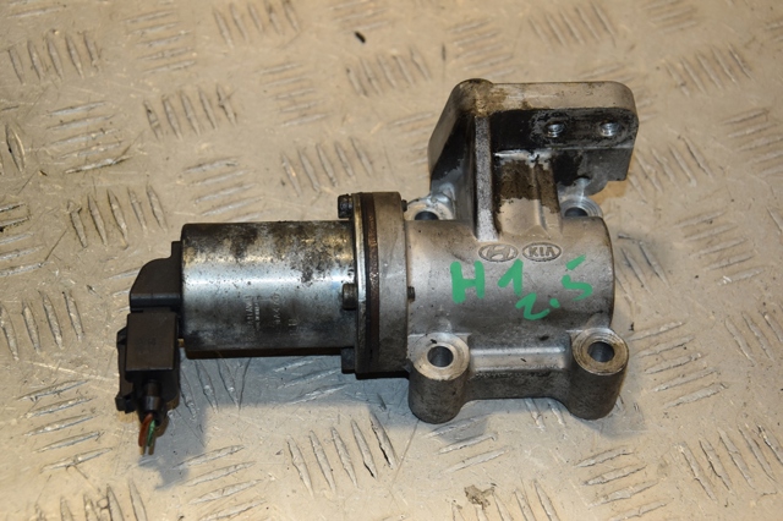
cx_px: 392
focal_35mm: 72
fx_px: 1565
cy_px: 260
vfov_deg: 18.9
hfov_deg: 28.1
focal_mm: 48
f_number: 5.6
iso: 800
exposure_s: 1/200
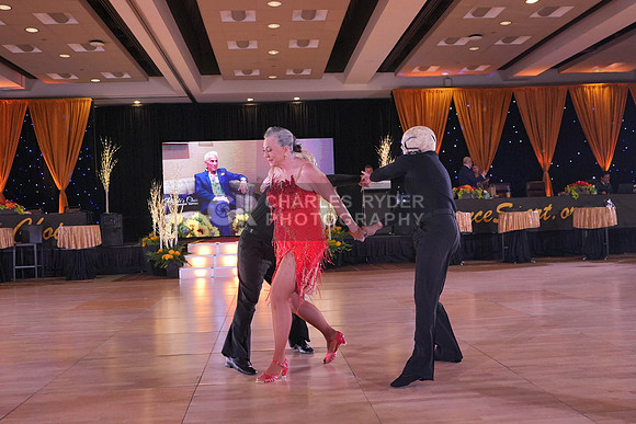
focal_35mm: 36
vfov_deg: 36.9
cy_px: 212
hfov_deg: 53.1
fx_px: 636
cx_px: 318
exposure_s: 1/400
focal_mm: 24
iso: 2000
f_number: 4
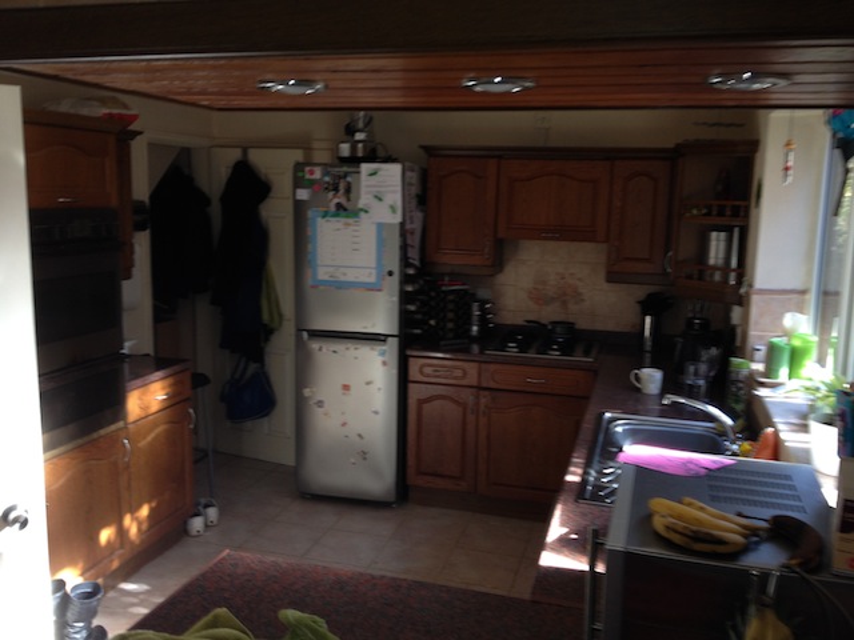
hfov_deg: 52.6
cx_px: 427
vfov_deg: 40.7
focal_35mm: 35
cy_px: 320
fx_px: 863
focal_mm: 4.28
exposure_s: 1/23
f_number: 2.4
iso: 50
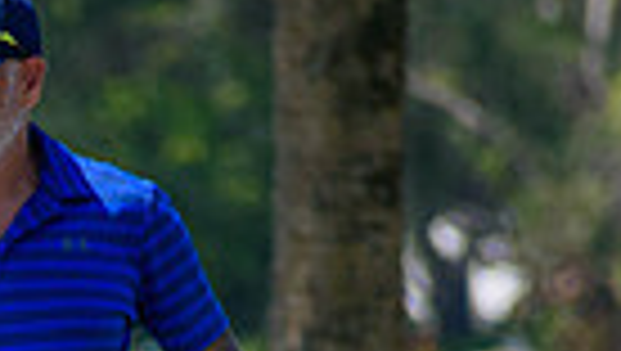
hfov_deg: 1.2
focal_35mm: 1779
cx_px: -230
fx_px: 29328
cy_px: 718
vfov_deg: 0.7
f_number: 6.3
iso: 400
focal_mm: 270
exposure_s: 1/1600
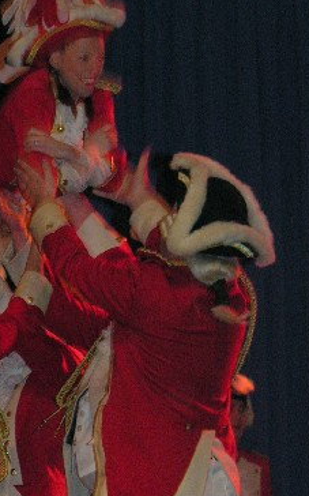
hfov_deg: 4.9
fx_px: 3617
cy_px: 237
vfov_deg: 7.8
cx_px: -60
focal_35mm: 268
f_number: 4.2
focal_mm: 29.3
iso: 200
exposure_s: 1/60.1
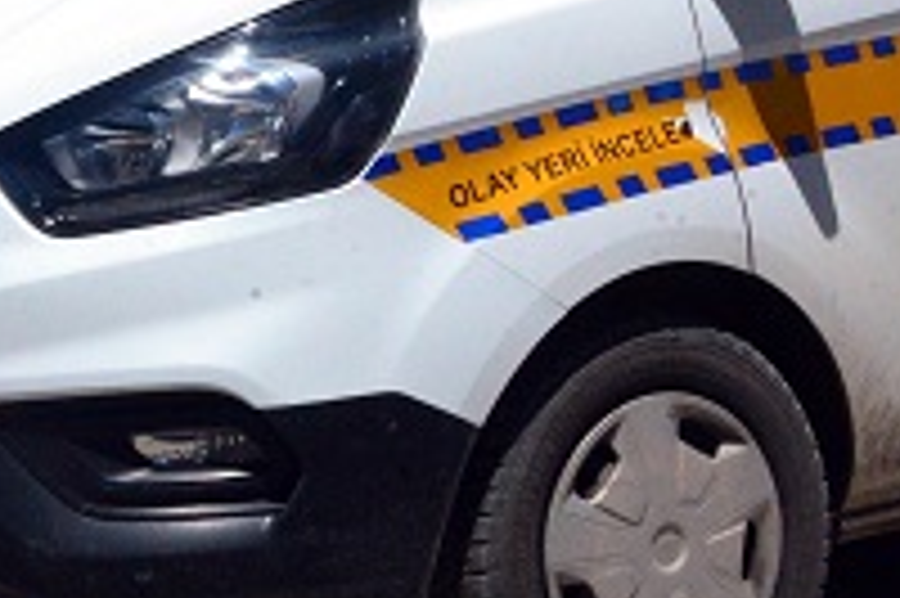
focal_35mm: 168
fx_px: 4196
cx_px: -477
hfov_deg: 11.7
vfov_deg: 8.1
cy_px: -94
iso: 5000
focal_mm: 42
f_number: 22
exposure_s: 1/2000
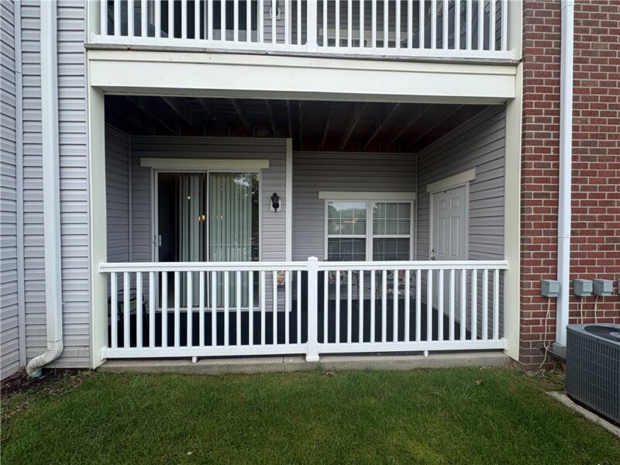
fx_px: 251
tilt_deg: -0.5
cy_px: 232
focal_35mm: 14
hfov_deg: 102.1
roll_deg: +0.6
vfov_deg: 85.7
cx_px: 310
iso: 40
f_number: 2.2
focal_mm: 2.22
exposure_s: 1/544
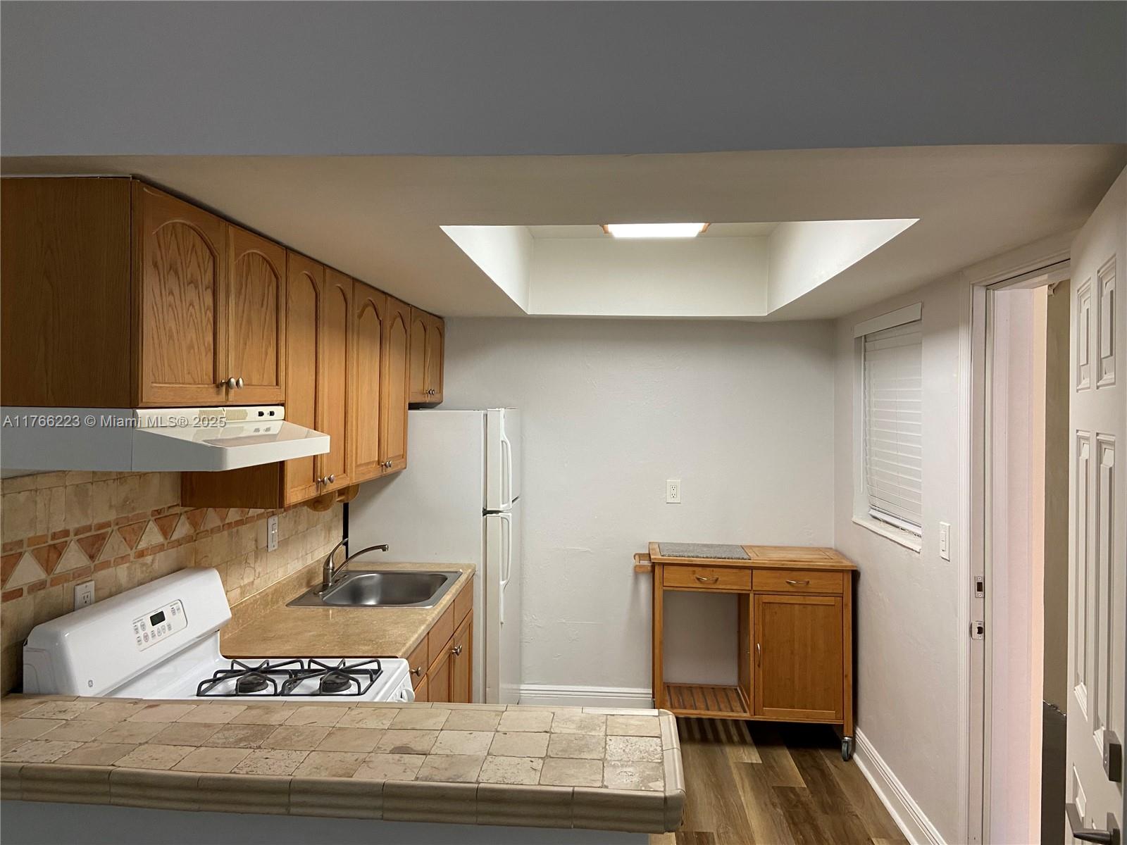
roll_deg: -0.8
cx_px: 564
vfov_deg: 53.1
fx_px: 846
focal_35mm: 26
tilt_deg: +1.1
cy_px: 422
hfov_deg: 67.3
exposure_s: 1/60
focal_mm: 4.25
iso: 125
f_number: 1.8
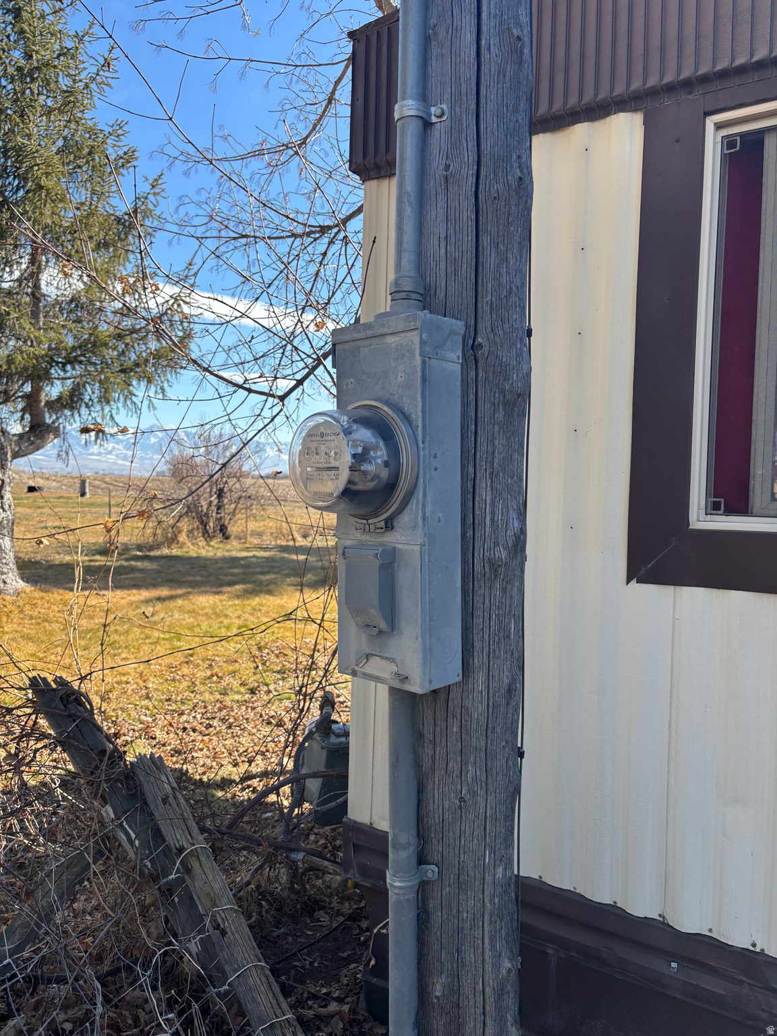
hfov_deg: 53.1
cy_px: 518
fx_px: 778
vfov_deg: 67.3
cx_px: 388
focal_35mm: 26
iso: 50
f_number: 1.6
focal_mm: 5.96
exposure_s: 1/1115
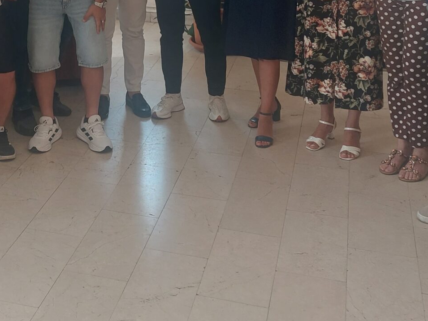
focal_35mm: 67
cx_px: 77
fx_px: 828
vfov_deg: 21.0
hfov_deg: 28.3
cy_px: -16
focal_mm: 5.23
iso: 125
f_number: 1.8
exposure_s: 1/50
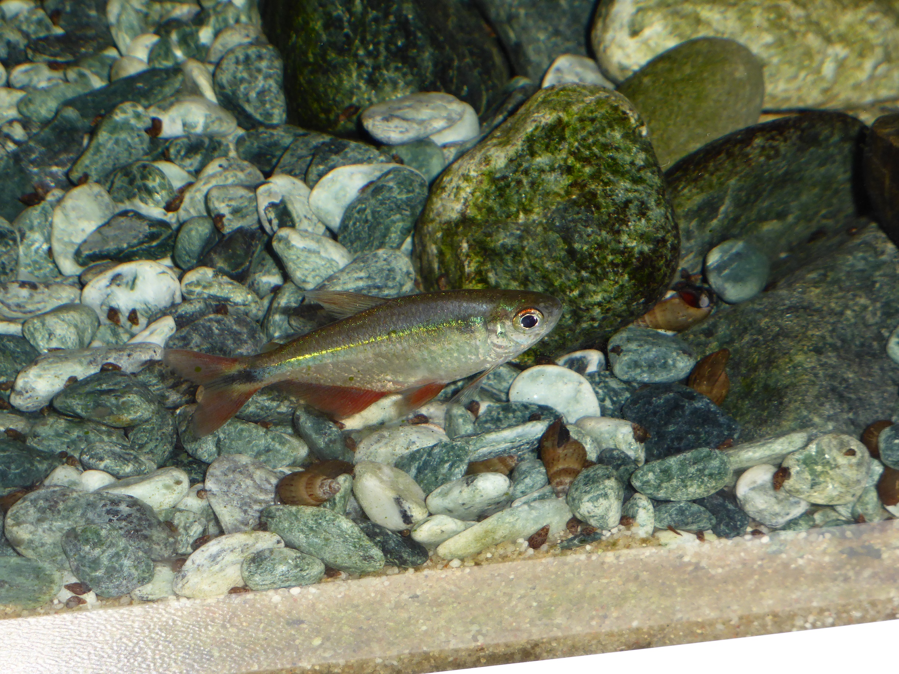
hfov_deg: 15.5
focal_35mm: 127
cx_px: 450
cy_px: 337
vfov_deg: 11.7
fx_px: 3298
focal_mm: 20.6
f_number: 5.3
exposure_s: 1/60
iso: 125
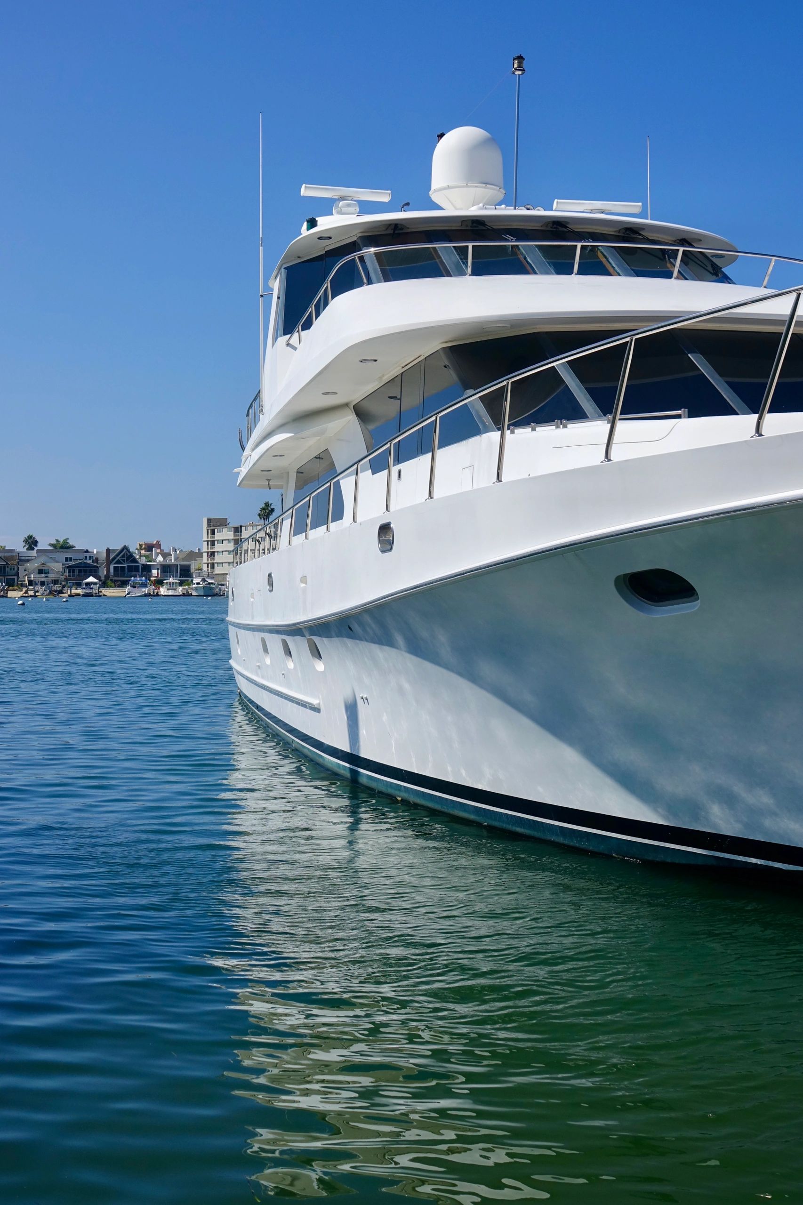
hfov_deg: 32.6
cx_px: 402
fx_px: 1372
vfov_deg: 47.4
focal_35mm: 41
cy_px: 602
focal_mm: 15.17
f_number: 5
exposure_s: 1/1000
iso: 100
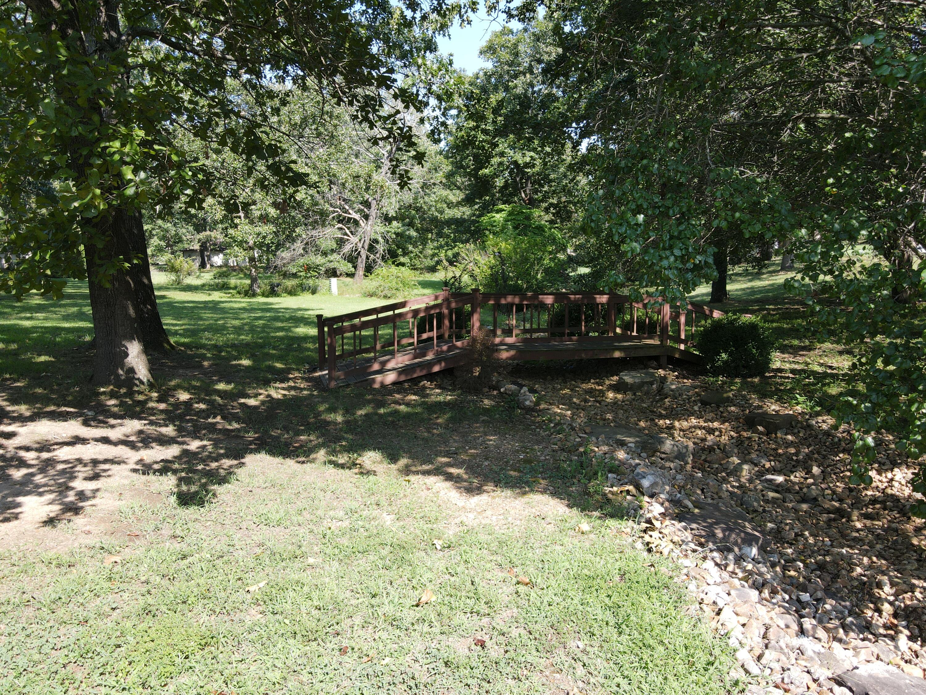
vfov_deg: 56.8
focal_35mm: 24
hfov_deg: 71.6
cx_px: 463
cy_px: 348
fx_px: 642
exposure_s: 1/160
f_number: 2.8
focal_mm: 4.5
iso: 100
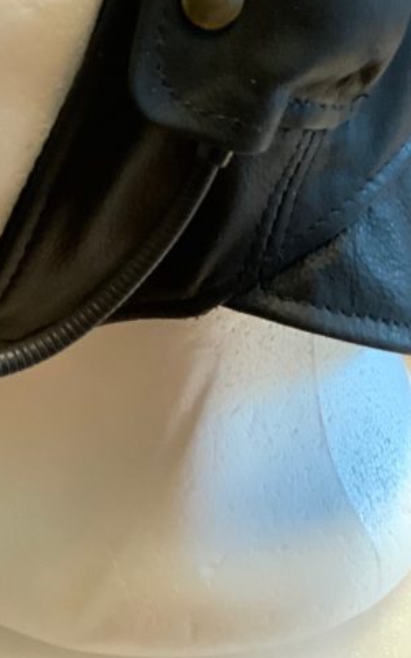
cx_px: 61
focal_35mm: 98
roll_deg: -0.5
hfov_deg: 13.3
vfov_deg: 20.0
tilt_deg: -18.5
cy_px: -120
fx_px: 1757
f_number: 1.8
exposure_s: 1/33
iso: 200
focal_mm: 3
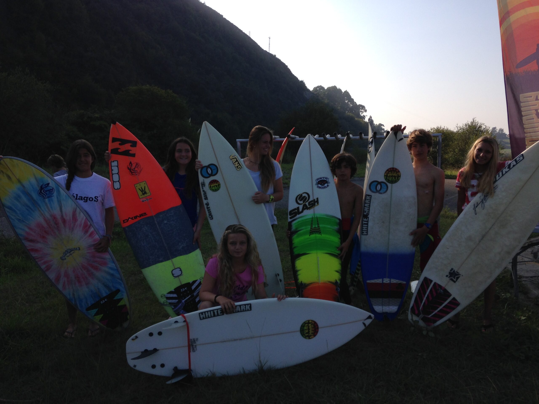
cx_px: 270
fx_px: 514
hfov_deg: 55.4
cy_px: 202
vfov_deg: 42.9
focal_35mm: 33
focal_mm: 4.12
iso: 50
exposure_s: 1/1550
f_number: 2.4
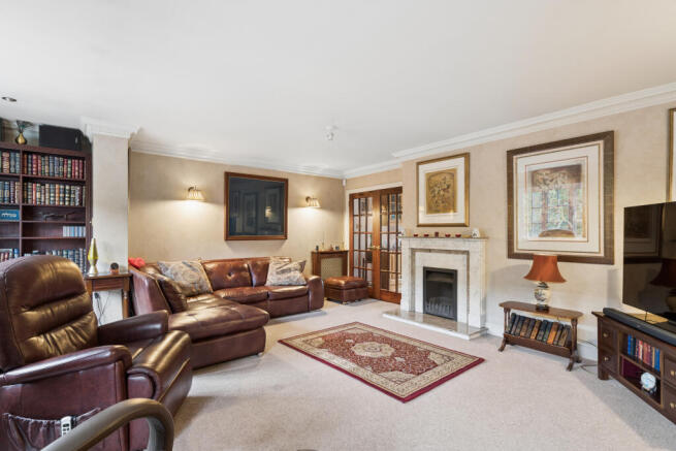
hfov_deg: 96.7
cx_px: 338
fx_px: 300
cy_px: 226
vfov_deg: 73.8
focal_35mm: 16
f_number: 5.6
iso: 320
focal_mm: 16
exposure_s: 1/6
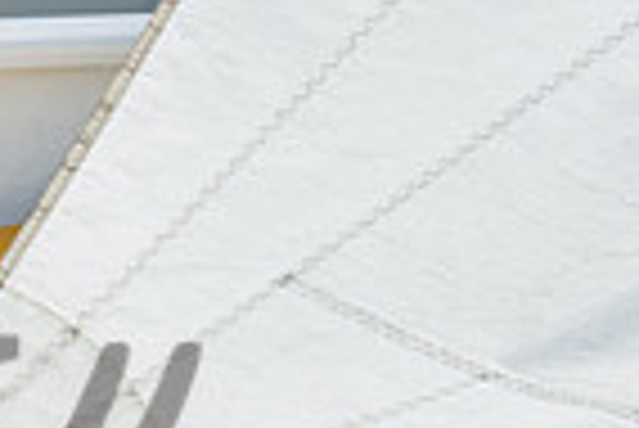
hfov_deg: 3.0
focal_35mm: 674
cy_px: 319
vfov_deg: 2.0
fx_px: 11976
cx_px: -801
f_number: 10
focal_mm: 130
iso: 250
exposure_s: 1/125
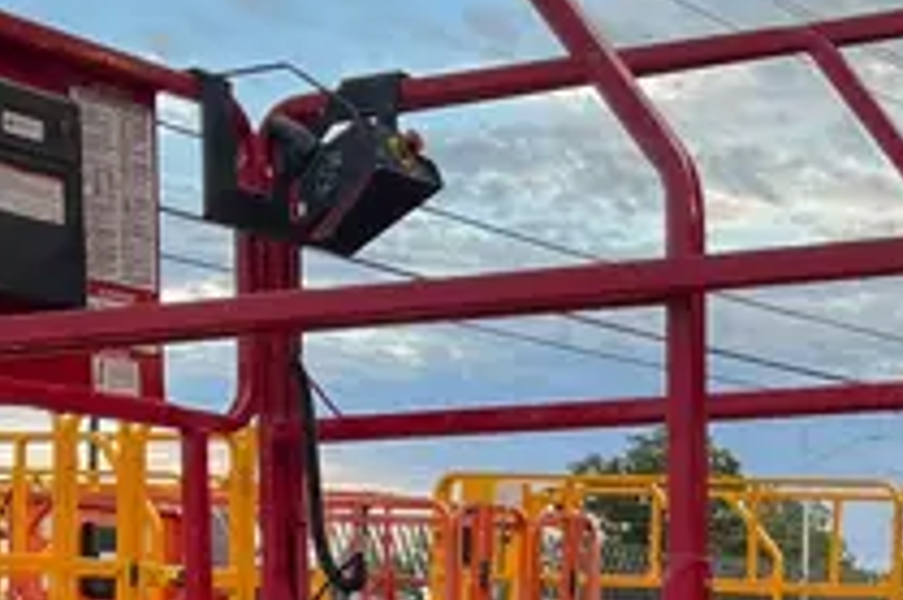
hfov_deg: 21.0
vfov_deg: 13.5
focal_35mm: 95
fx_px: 2381
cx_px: 804
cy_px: 926
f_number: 1.6
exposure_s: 1/266
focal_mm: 5.1
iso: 40
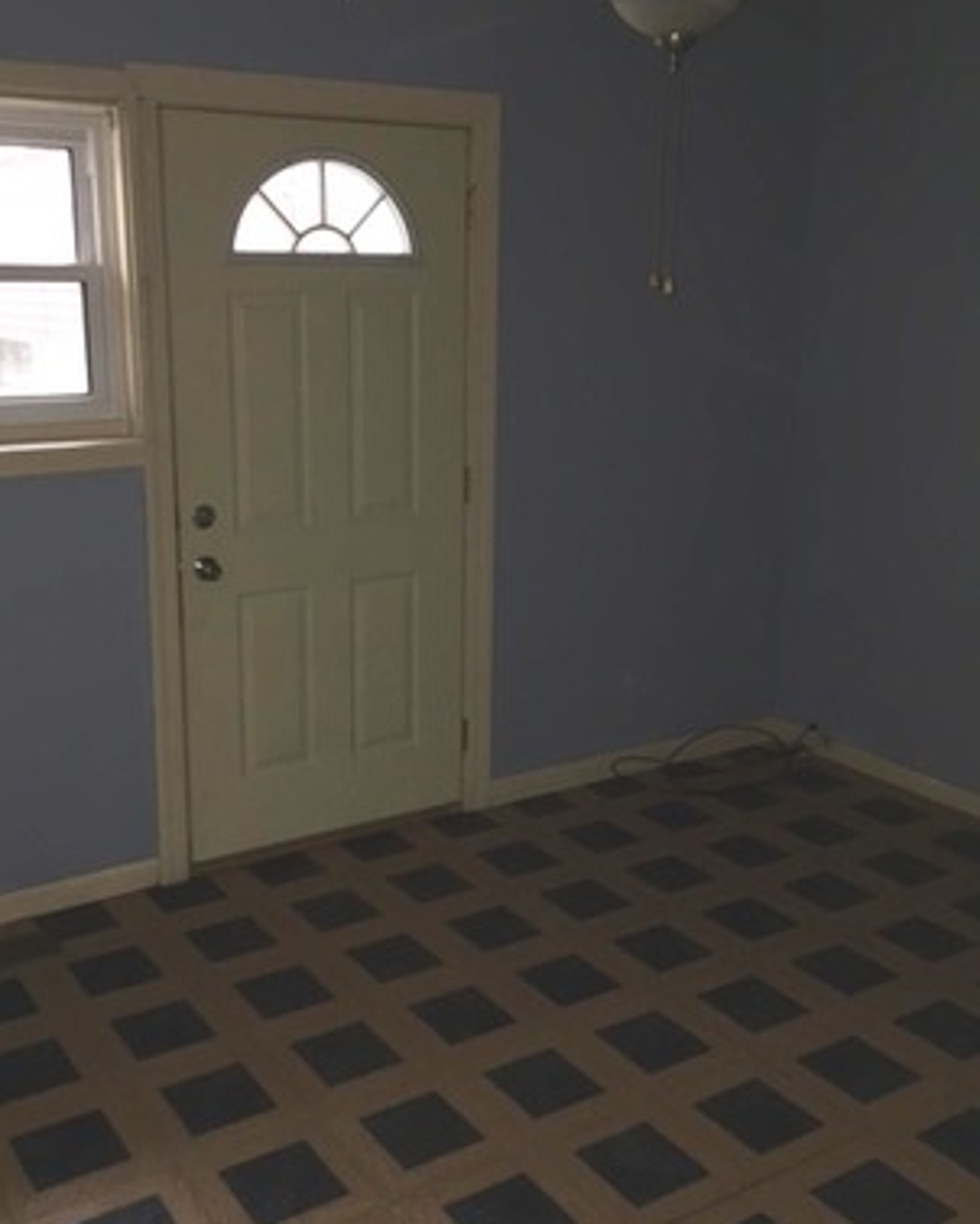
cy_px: 620
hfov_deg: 41.0
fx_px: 1304
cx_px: 399
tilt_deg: -13.2
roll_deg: +0.4
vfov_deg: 50.3
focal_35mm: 36
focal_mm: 4.15
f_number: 2.2
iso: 64
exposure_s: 1/16
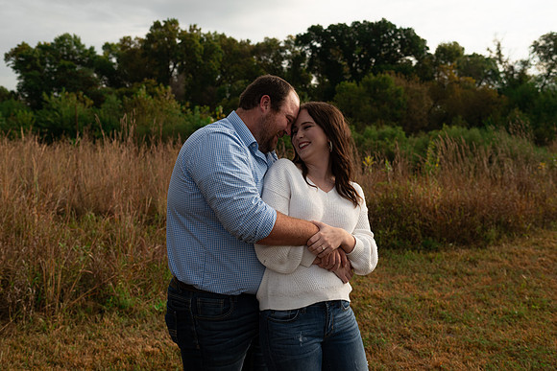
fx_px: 542
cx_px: 278
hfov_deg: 54.4
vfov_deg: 37.9
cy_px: 186
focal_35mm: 35
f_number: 5
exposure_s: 1/640
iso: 100
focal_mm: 35
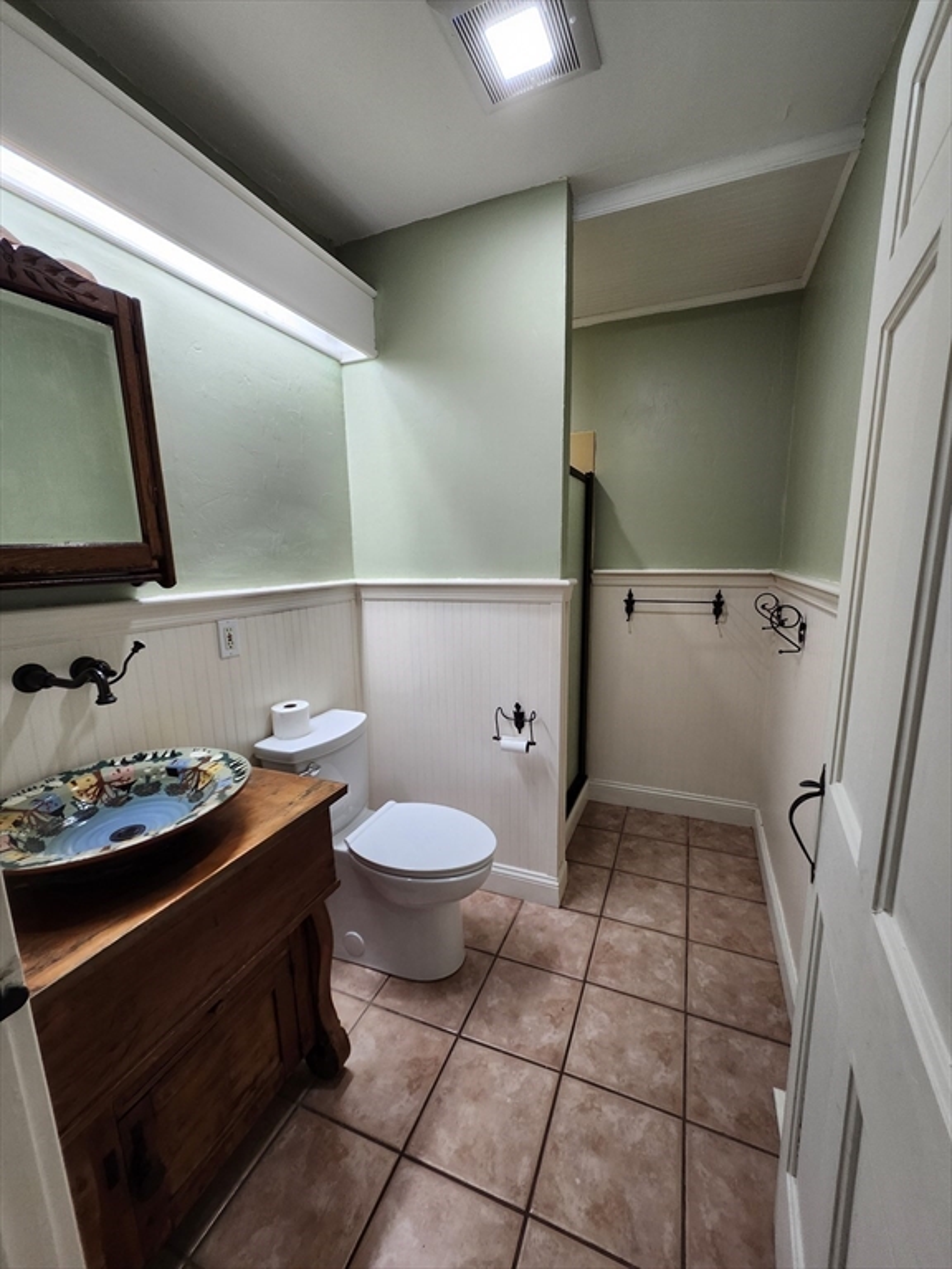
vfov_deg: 106.2
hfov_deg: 89.9
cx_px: 476
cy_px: 634
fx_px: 477
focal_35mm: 13
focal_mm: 1.74
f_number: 2.2
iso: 125
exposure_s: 1/60
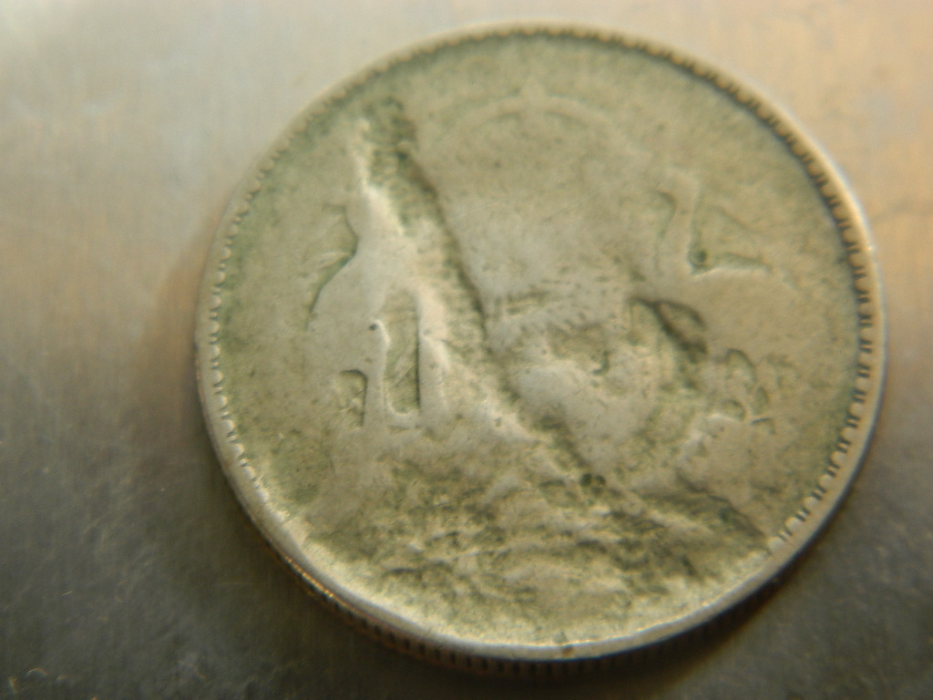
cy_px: 350
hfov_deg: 19.1
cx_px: 466
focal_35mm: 103
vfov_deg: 14.4
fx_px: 2776
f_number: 4.5
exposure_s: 1/50
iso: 100
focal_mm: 18.6
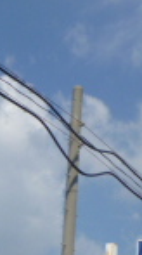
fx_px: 930
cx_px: -38
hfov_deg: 8.6
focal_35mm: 138
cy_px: 312
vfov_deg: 15.0
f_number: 9
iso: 100
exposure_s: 1/250
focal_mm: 5.2
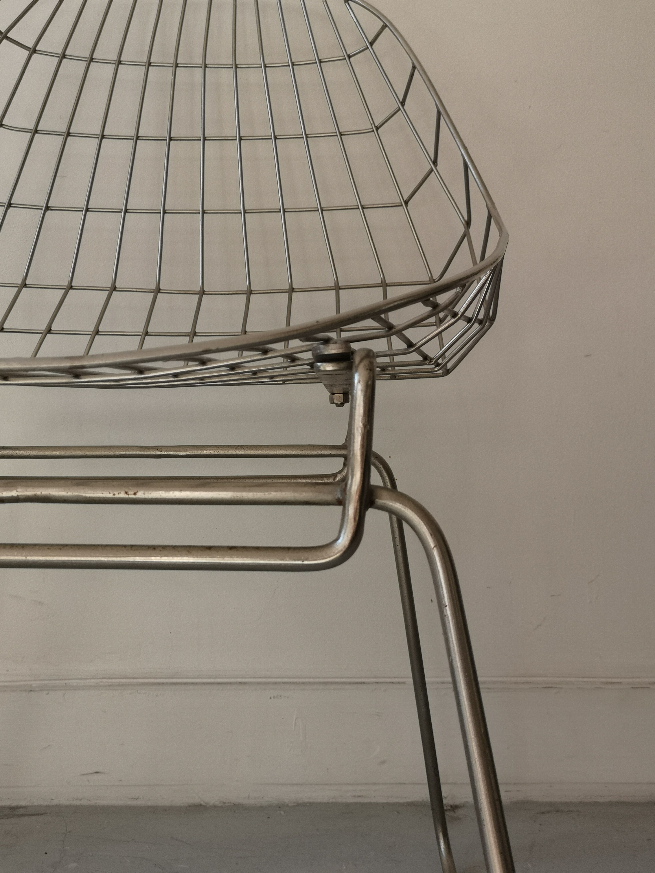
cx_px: 328
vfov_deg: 54.0
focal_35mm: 34
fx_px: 858
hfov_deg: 41.8
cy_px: 436
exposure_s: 1/144
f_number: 1.8
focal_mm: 3.95
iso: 50
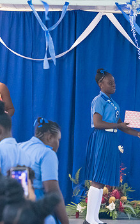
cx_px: 104
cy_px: 121
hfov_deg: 5.0
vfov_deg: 8.0
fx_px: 1595
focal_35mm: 261
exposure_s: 1/200
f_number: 6.3
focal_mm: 155
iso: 20000
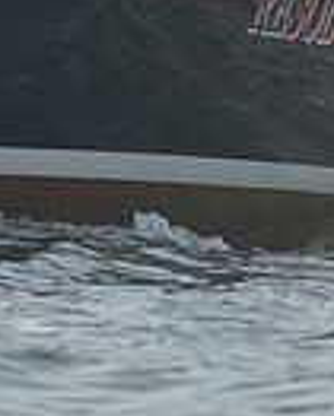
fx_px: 10244
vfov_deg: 2.3
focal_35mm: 830
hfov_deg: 1.9
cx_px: 100
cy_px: -203
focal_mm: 200
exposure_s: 1/2000
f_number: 4.5
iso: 280
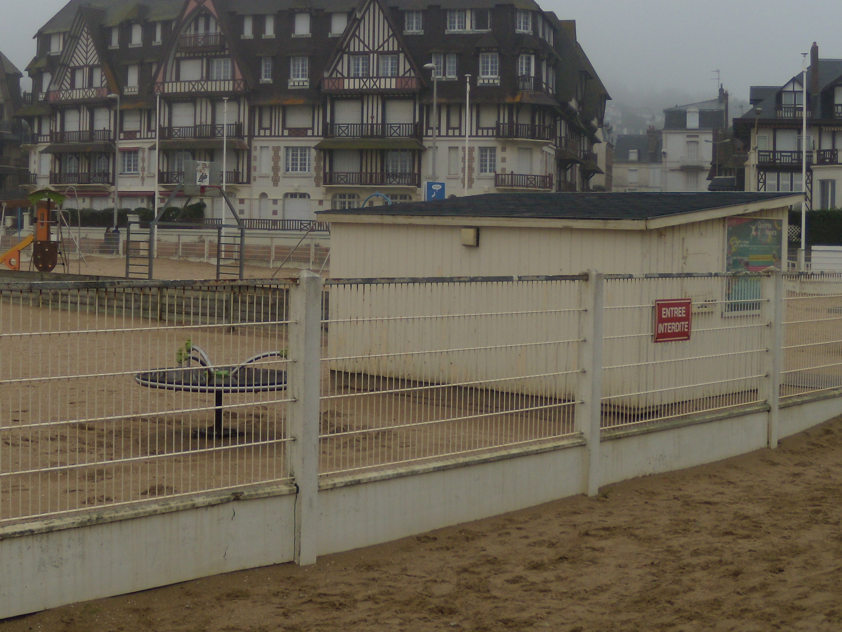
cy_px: 208
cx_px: 341
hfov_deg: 35.4
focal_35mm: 54
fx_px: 1313
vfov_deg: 26.9
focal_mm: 6.4
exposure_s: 1/320
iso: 80
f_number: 3.6
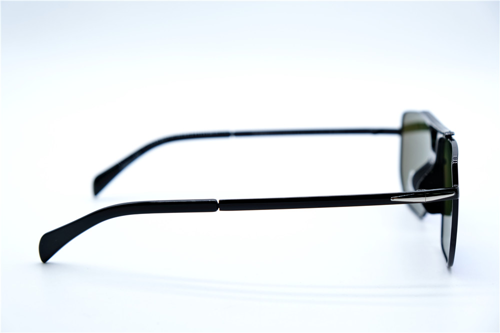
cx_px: 250
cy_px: 166
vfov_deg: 21.2
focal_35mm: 64
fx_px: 889
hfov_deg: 31.4
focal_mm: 42.5
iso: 160
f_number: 5.6
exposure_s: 1/160
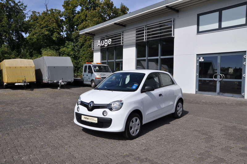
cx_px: 124
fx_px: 216
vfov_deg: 41.6
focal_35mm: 32
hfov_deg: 59.5
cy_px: 82
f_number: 10
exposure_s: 1/400
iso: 200
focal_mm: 21
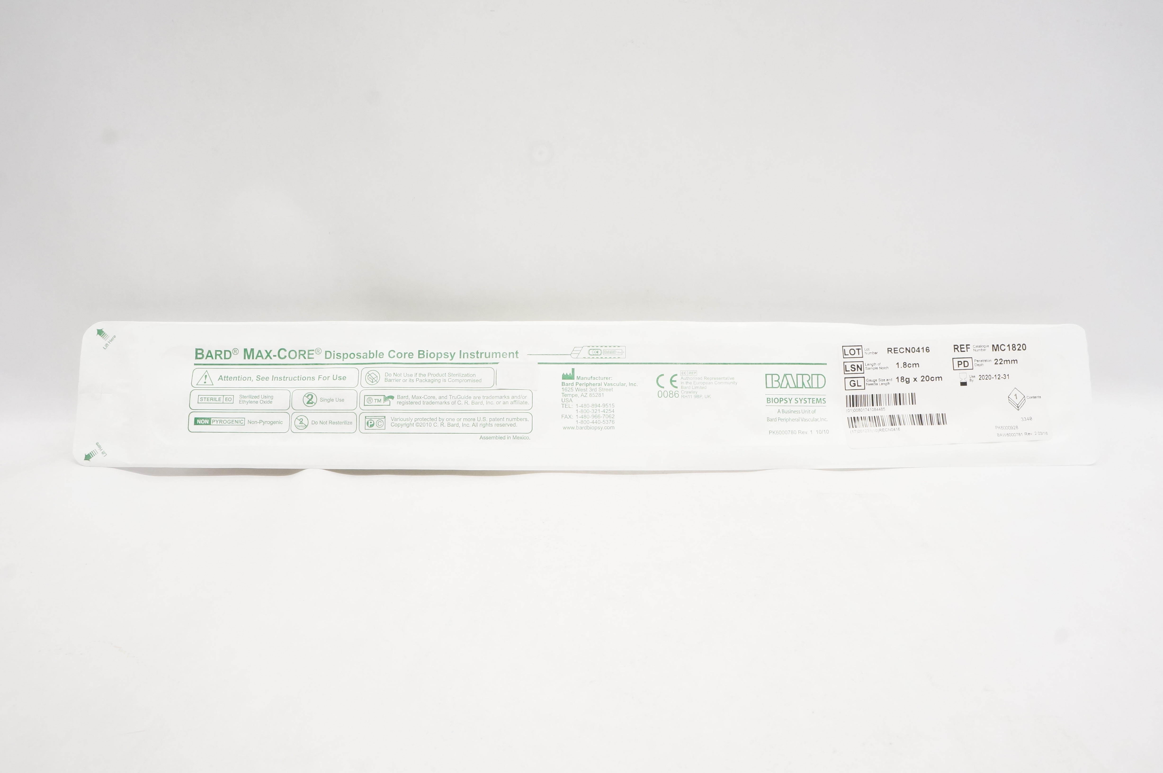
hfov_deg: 67.4
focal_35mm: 27
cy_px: 386
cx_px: 582
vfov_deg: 47.8
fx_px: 871
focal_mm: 18
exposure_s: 1/30
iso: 800
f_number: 11
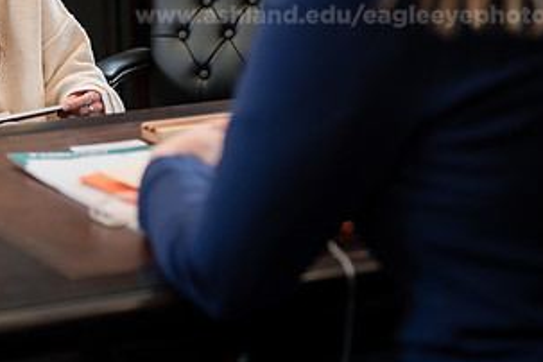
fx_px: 1674
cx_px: 54
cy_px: 53
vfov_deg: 12.3
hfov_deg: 18.1
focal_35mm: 111
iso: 800
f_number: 2.8
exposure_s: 1/160
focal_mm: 58
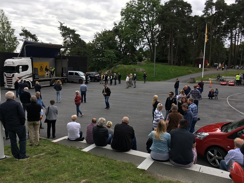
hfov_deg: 61.7
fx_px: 204
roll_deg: -1.1
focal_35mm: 29
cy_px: 92
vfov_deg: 48.2
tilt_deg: -9.2
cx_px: 122
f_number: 2.2
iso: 25
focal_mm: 4.15
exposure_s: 1/657
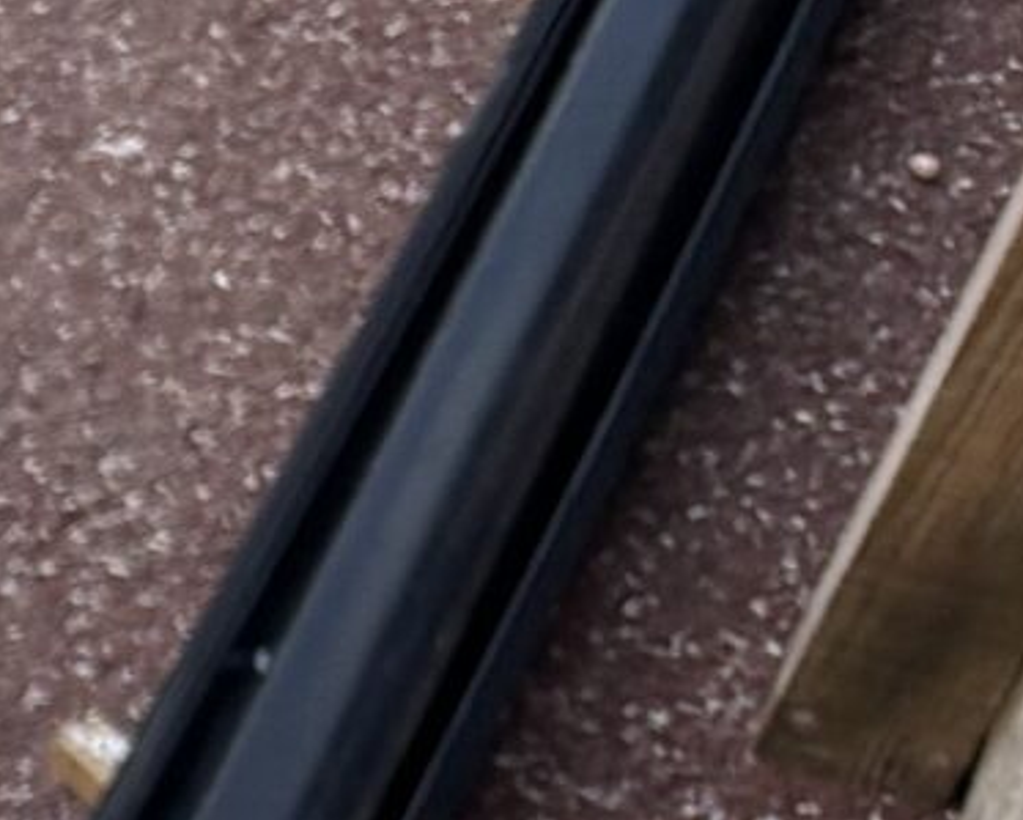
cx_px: -2468
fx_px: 5272
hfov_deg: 8.4
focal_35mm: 174
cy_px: 1618
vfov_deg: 8.5
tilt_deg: -49.3
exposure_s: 1/121
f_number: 1.6
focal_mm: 5.96
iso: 64
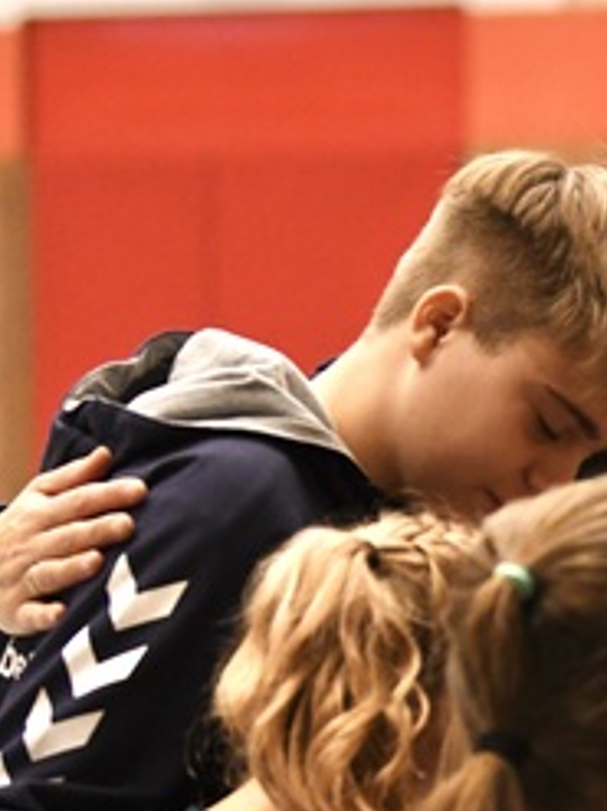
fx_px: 6534
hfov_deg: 5.3
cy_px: 530
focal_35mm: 279
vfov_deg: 7.1
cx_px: 996
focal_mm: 75
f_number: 2.8
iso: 3200
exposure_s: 1/500
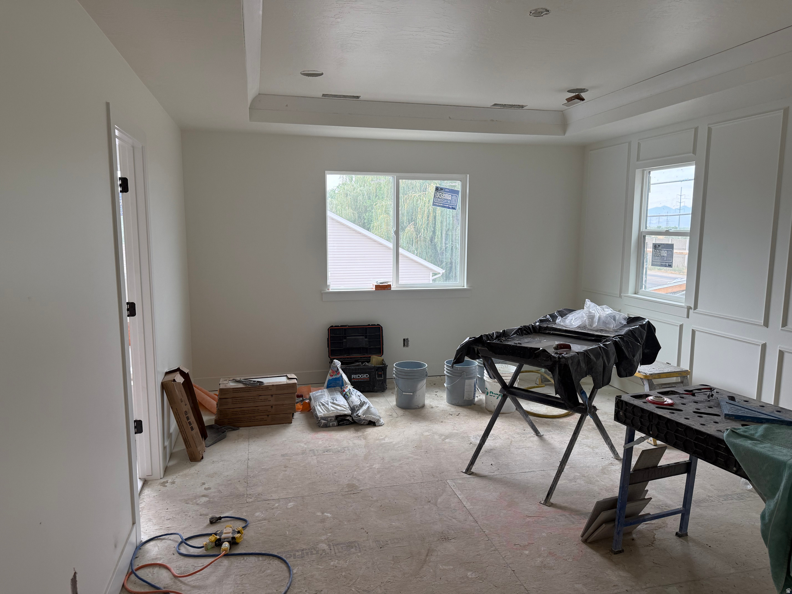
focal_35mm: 24
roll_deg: -0.1
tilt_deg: -7.0
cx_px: 396
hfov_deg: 71.6
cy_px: 297
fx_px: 549
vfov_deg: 56.8
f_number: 1.78
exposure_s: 1/323
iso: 100
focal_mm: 6.76
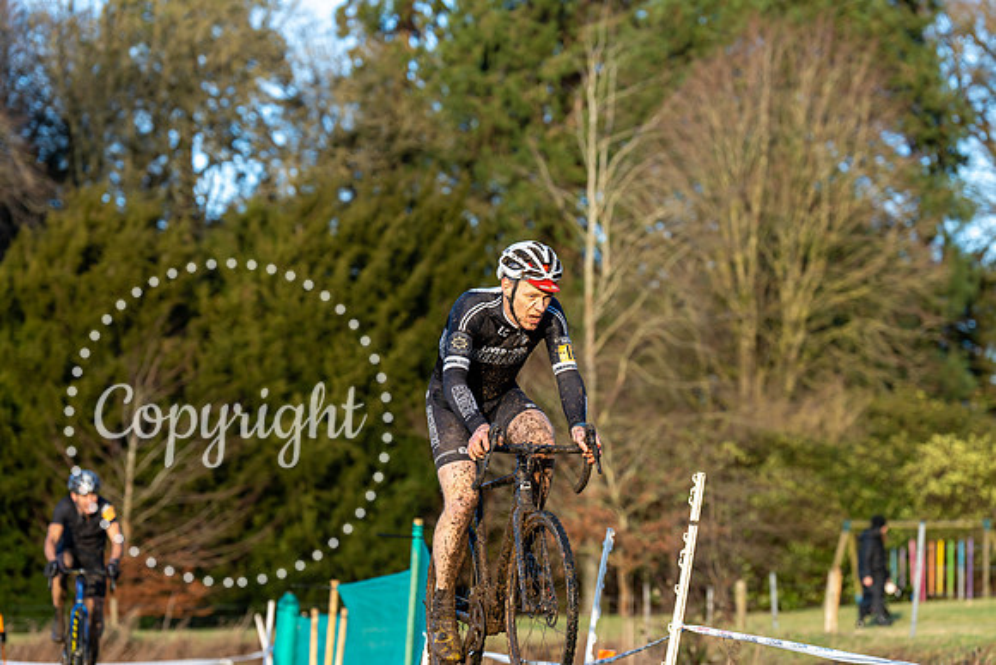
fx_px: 3321
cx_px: 498
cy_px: 332
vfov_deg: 11.4
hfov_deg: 17.1
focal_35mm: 120
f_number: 3.5
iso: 250
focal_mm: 120
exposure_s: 1/1000
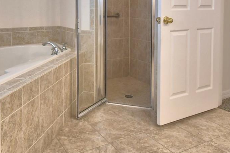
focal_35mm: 35
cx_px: 90
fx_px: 224
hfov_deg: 54.0
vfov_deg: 35.7
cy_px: 17
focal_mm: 10
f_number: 4.5
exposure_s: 1/100
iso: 400
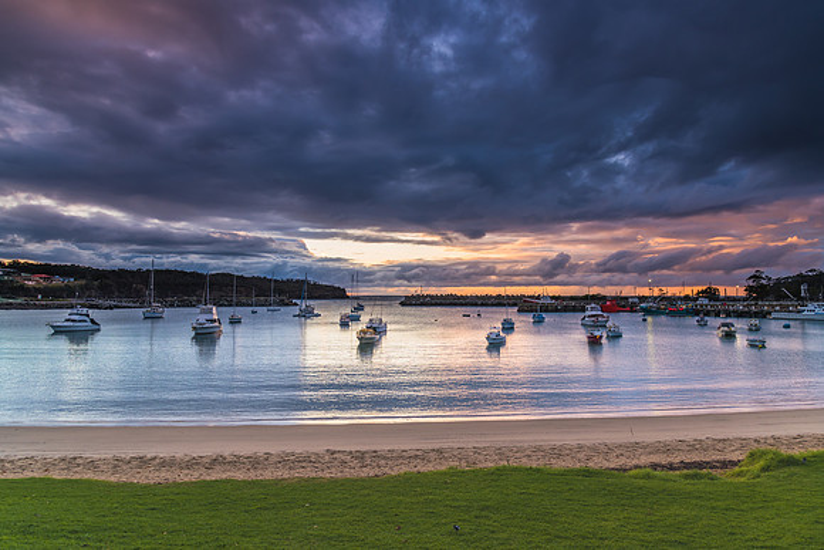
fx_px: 555
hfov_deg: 73.2
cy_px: 275
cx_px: 412
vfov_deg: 52.7
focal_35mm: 24
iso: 200
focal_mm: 24
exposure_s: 1/10
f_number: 8
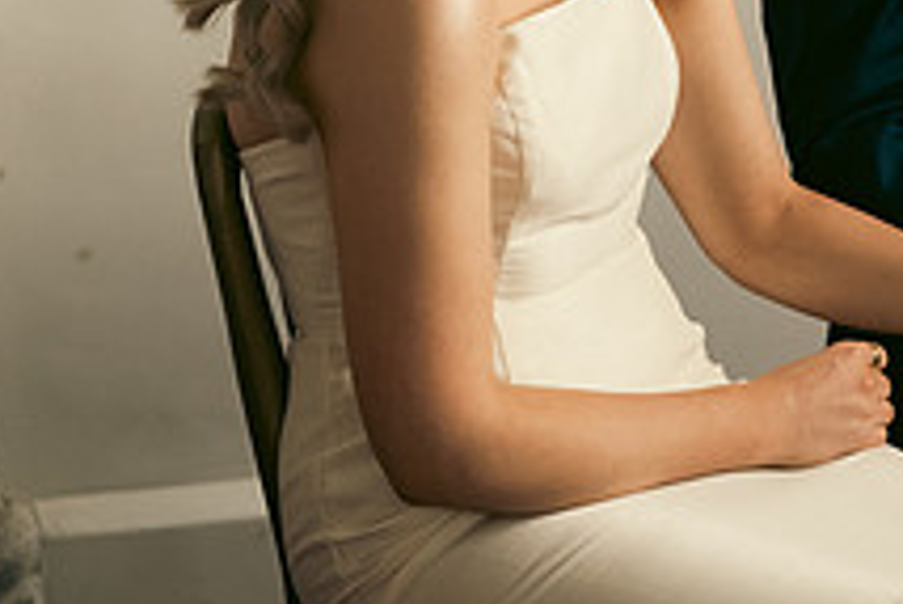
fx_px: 3740
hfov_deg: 13.7
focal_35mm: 149
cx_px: 722
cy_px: -120
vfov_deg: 9.1
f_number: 3.5
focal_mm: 55
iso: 800
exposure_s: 1/160
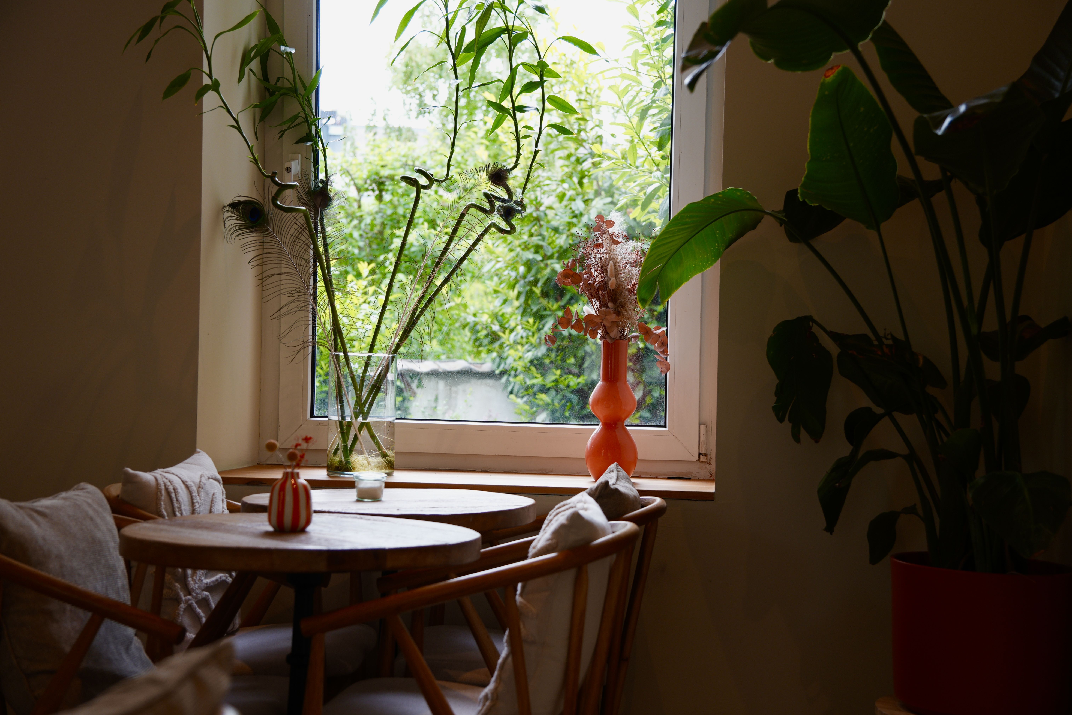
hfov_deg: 37.2
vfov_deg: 25.3
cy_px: 360
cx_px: 544
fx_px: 1593
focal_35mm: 54
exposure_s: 1/60
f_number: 2.8
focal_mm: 35
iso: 100
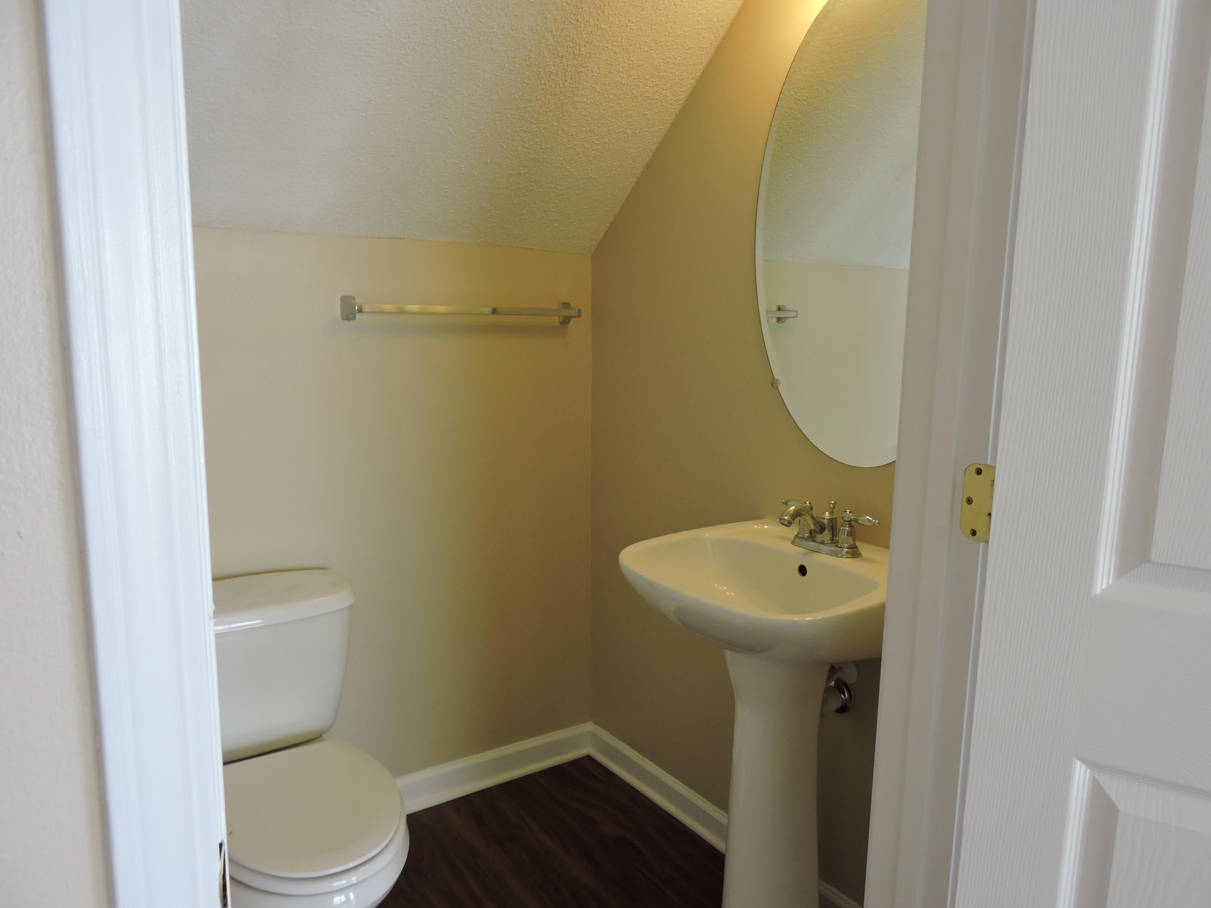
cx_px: 606
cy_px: 454
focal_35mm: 24
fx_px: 840
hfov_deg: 71.6
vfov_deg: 56.8
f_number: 3.3
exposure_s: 1/30
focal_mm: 4.3
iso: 160
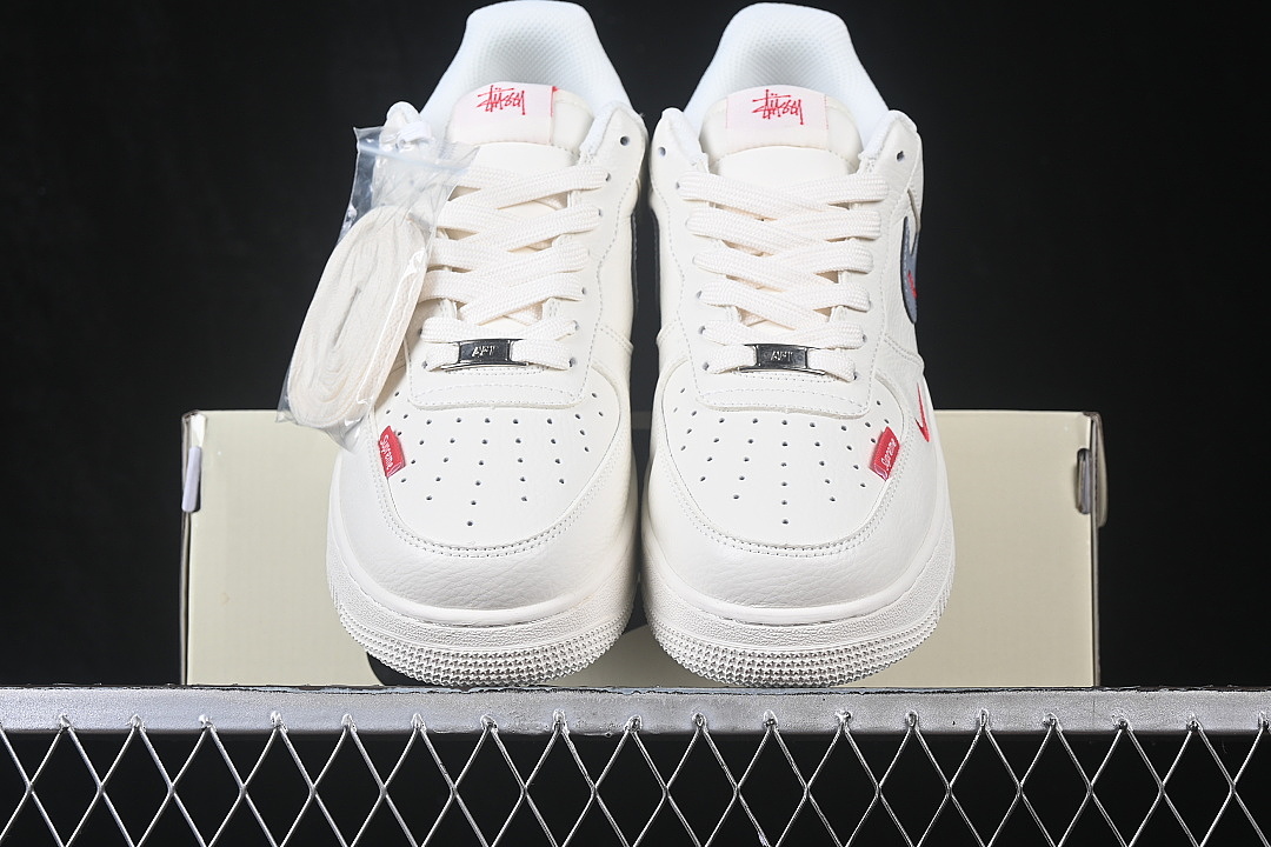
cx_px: 636
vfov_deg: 18.2
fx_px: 2648
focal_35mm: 75
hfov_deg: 27.0
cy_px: 424
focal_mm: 50
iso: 160
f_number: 8
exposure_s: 1/80
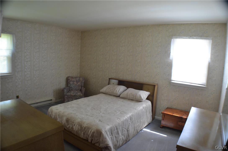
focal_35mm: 30
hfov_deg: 62.0
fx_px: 190
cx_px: 114
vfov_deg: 43.4
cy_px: 76
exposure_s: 1/60
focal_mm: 20
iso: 800
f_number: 4
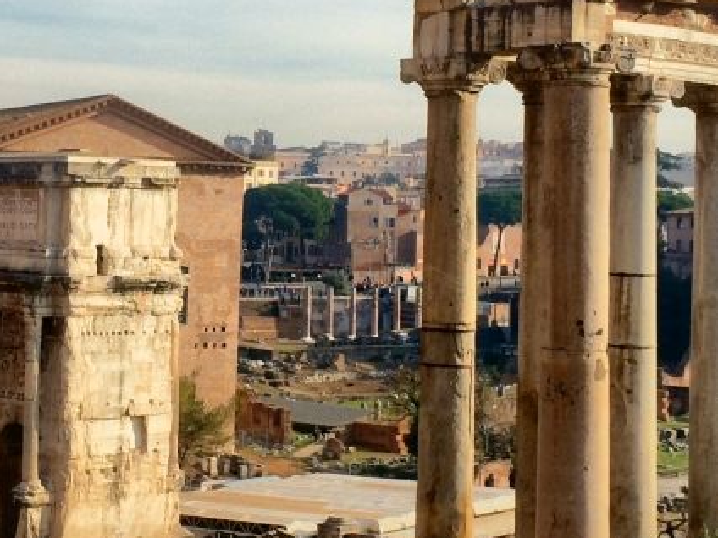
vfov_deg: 18.0
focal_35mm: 82
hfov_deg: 23.6
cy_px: 188
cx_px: 202
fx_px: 1701
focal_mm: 4.15
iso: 32
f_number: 2.2
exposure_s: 1/1953
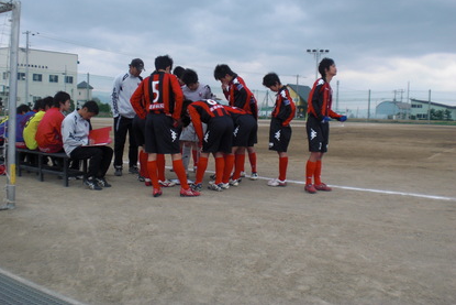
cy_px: 133
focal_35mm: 40
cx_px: 226
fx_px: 507
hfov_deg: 48.4
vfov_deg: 33.4
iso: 64
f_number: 3.1
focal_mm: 6.3
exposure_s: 1/200
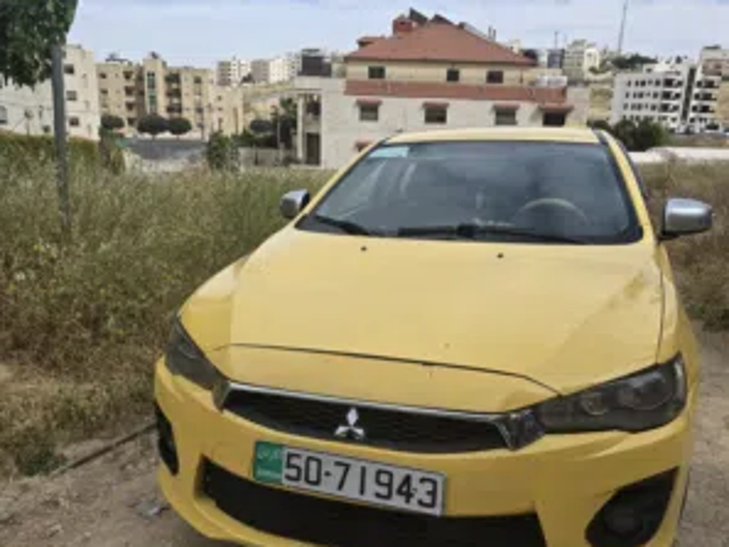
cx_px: 363
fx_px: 653
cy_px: 304
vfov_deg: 45.4
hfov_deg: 58.3
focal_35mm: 31
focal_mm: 6.3
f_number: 1.7
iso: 12
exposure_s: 1/984
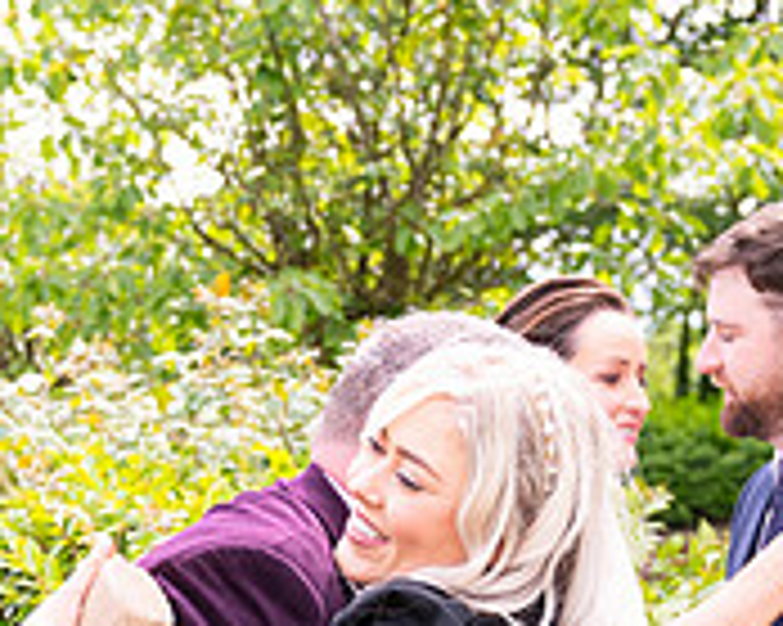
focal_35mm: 91
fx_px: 2108
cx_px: 230
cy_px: 804
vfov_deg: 16.0
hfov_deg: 20.9
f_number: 3.5
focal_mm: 29
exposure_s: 1/1250
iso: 250
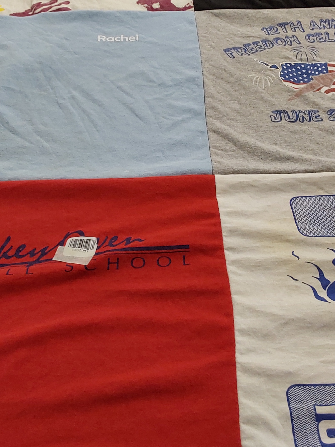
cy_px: 150
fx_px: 671
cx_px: 160
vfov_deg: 36.5
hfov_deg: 28.0
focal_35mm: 52
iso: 64
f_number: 1.9
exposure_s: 1/50
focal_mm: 2.91
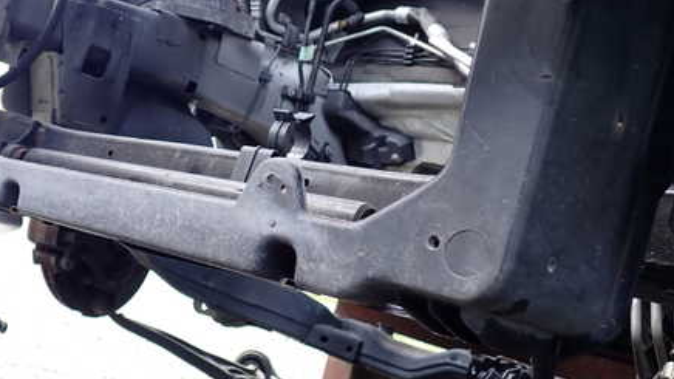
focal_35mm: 45
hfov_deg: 44.8
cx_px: 224
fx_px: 804
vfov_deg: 26.5
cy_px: 184
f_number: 2.3
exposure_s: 1/125
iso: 125
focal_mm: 5.4
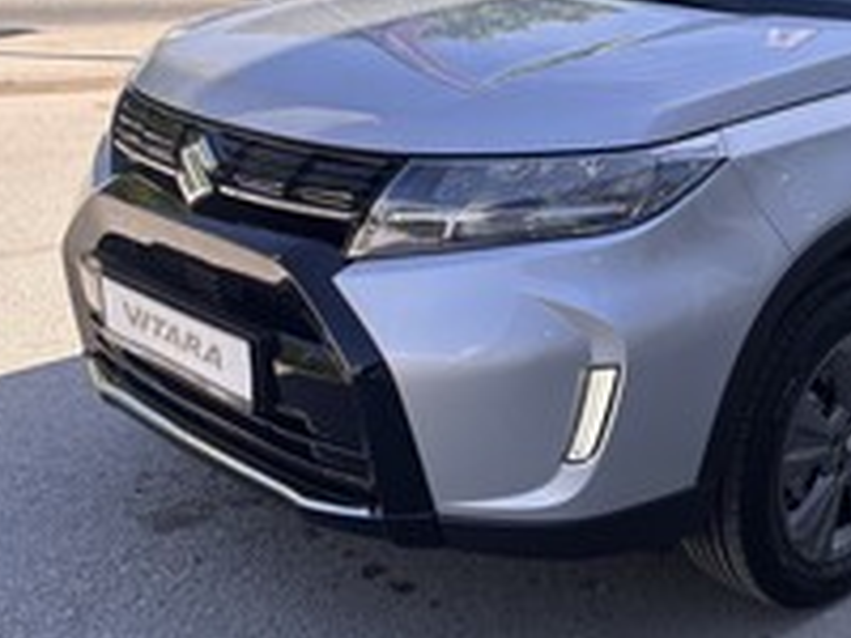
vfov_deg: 28.0
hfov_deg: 35.3
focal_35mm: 52
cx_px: 715
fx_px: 1278
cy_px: 264
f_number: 1.6
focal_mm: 5.96
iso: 50
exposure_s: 1/758
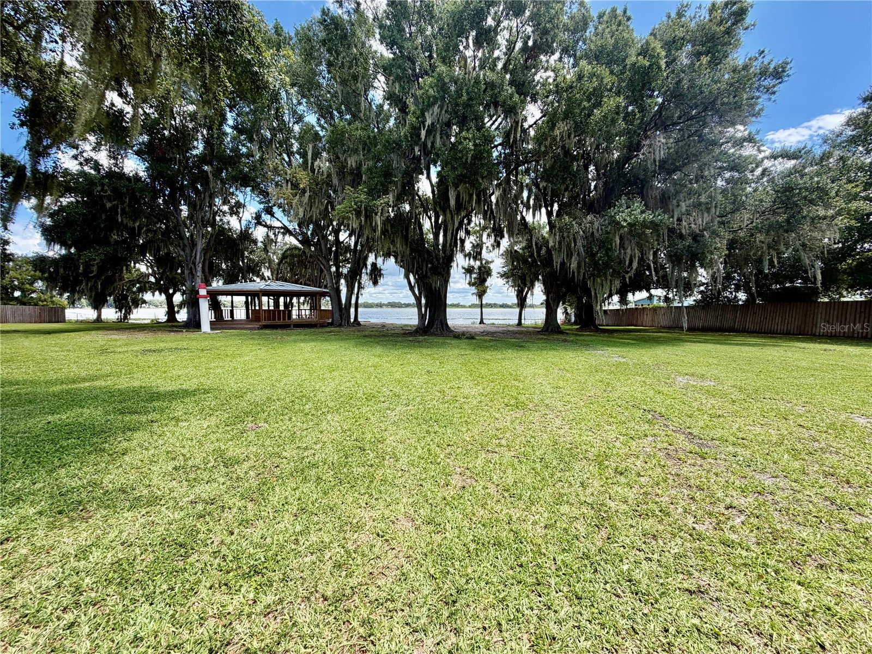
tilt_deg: -2.7
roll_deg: -0.3
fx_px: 353
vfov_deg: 85.7
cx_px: 436
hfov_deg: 102.1
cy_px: 327
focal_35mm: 14
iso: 50
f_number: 2.2
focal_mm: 2.22
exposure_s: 1/502
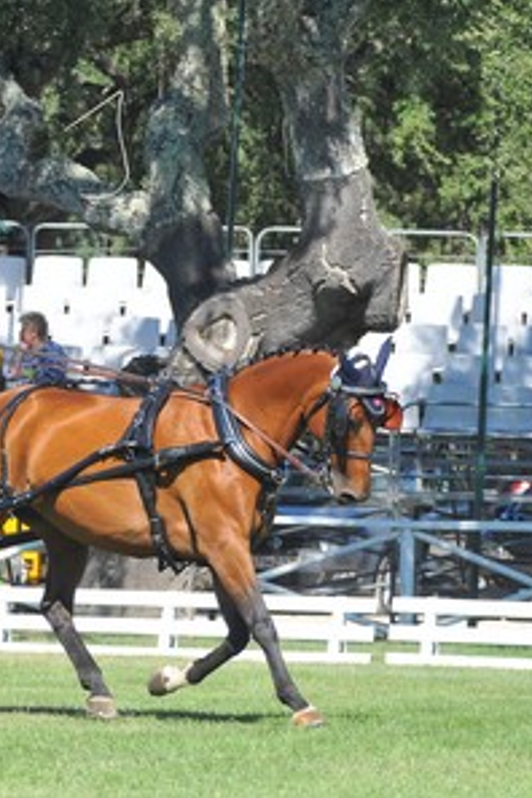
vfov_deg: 5.5
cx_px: -54
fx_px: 8306
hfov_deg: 3.7
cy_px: 399
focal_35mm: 375
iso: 400
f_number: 5.6
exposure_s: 1/800
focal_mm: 165
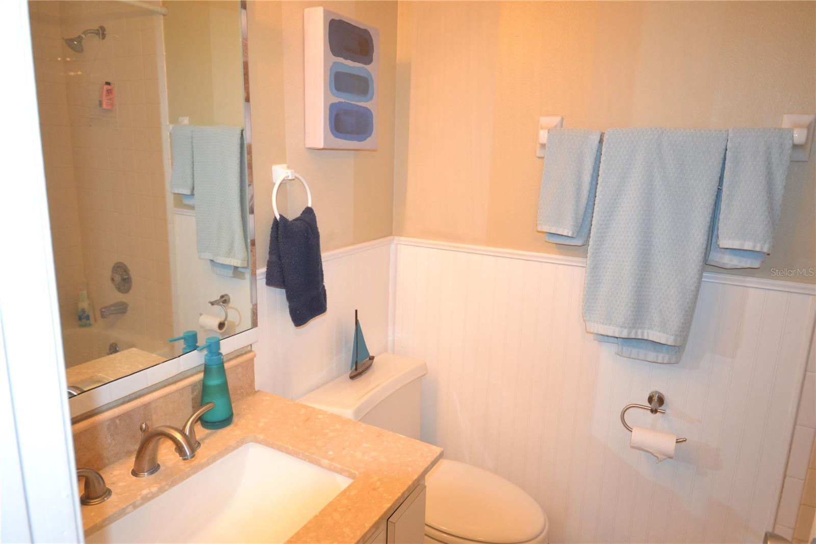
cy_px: 272
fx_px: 510
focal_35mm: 22
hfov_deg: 77.3
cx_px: 408
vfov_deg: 56.1
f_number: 4
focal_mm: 15
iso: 1400
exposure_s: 1/60
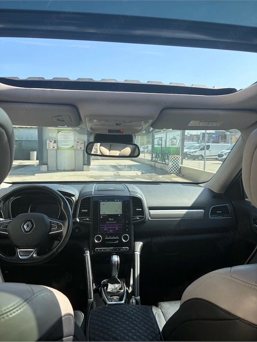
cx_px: 128
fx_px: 257
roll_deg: -1.2
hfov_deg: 53.1
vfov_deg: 67.3
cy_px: 171
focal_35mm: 26
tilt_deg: -4.3
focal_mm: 5.96
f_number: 1.6
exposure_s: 1/1393
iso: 50
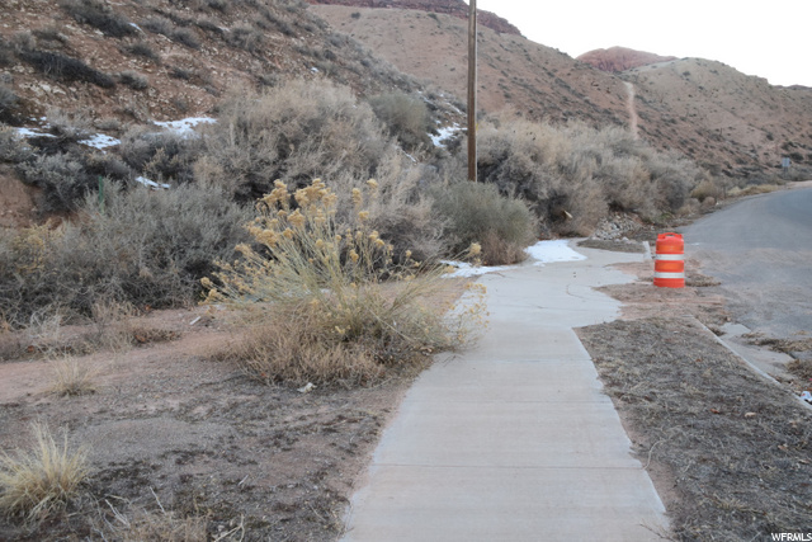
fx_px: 744
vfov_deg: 40.0
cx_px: 406
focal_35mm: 33
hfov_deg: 57.2
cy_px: 271
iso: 1600
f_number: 8
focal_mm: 22
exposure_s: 1/60
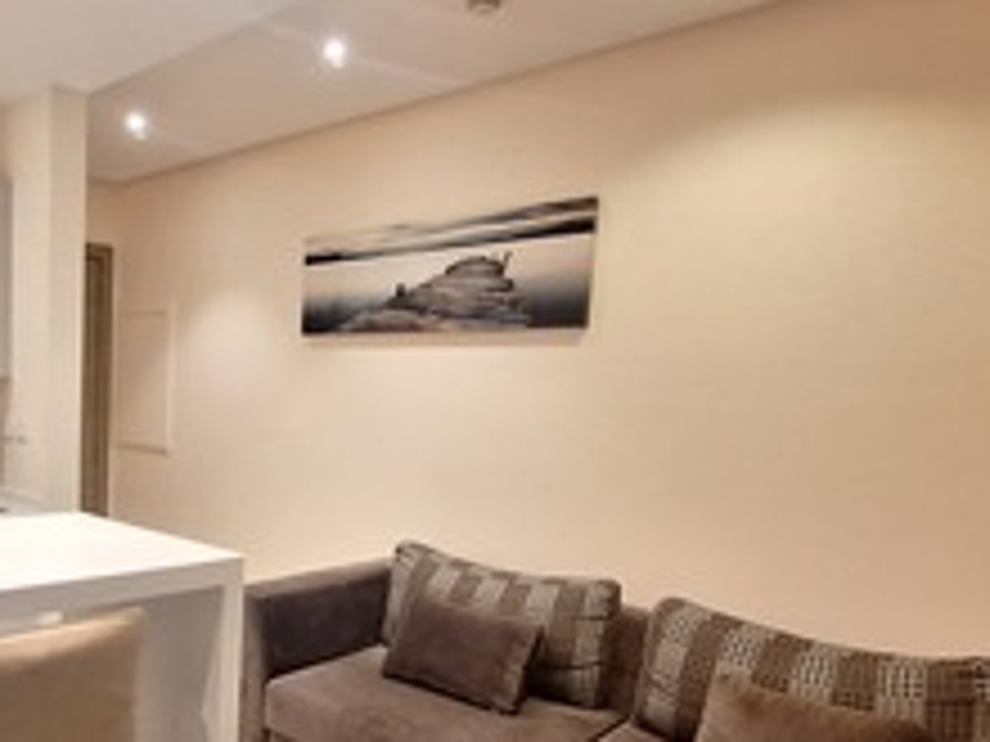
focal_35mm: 27
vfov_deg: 50.7
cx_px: 259
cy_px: 474
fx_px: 772
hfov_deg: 62.0
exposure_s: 1/25
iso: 250
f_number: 2.2
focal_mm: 1.74
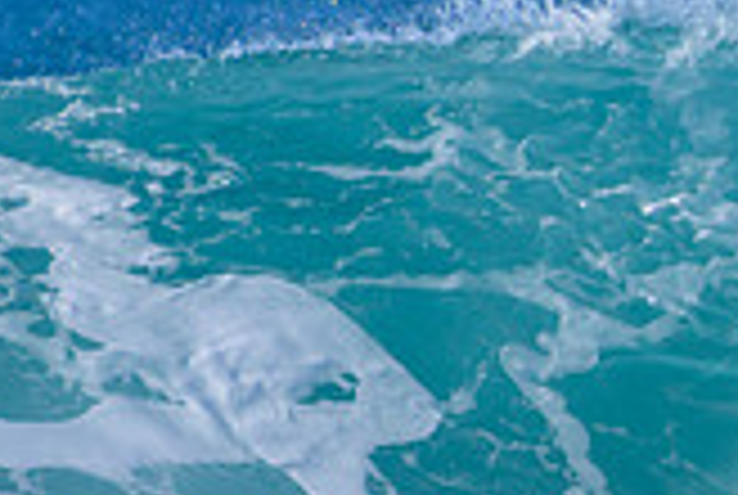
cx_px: 1278
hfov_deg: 0.6
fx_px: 72434
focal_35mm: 3527
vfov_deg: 0.4
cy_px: 358
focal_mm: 1000
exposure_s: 1/2000
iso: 640
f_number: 11
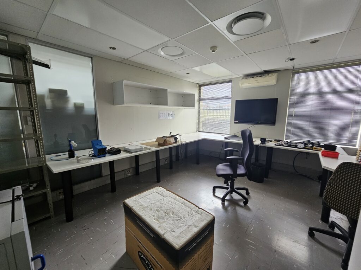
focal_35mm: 13
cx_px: 180
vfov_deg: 89.9
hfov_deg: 106.2
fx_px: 136
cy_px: 135
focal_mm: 2.2
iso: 160
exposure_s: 1/71
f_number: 2.2
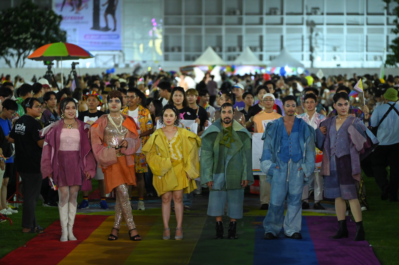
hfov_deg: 16.4
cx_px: 200
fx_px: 1385
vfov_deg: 11.0
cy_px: 132
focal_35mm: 125
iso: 6400
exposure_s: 1/100
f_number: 2.8
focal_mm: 125
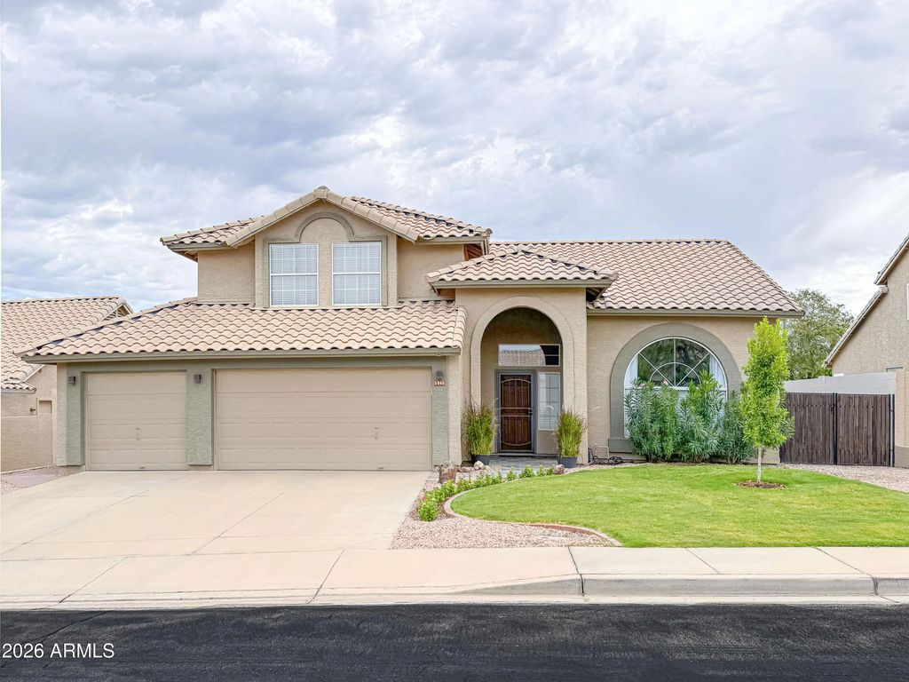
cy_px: 341
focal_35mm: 24
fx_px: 630
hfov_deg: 71.6
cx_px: 454
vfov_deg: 56.8
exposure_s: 1/3413
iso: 80
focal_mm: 6.76
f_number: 1.78
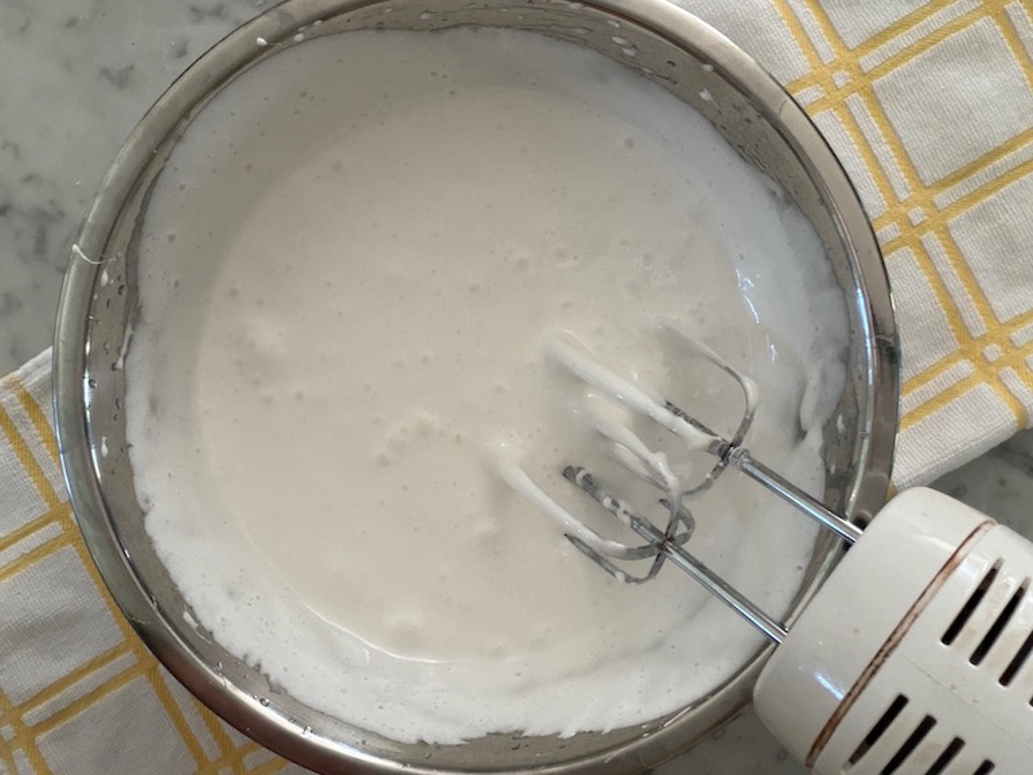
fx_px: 895
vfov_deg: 46.8
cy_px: 388
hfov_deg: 60.0
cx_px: 516
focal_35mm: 30
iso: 250
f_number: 1.9
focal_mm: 2.71
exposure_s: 1/60
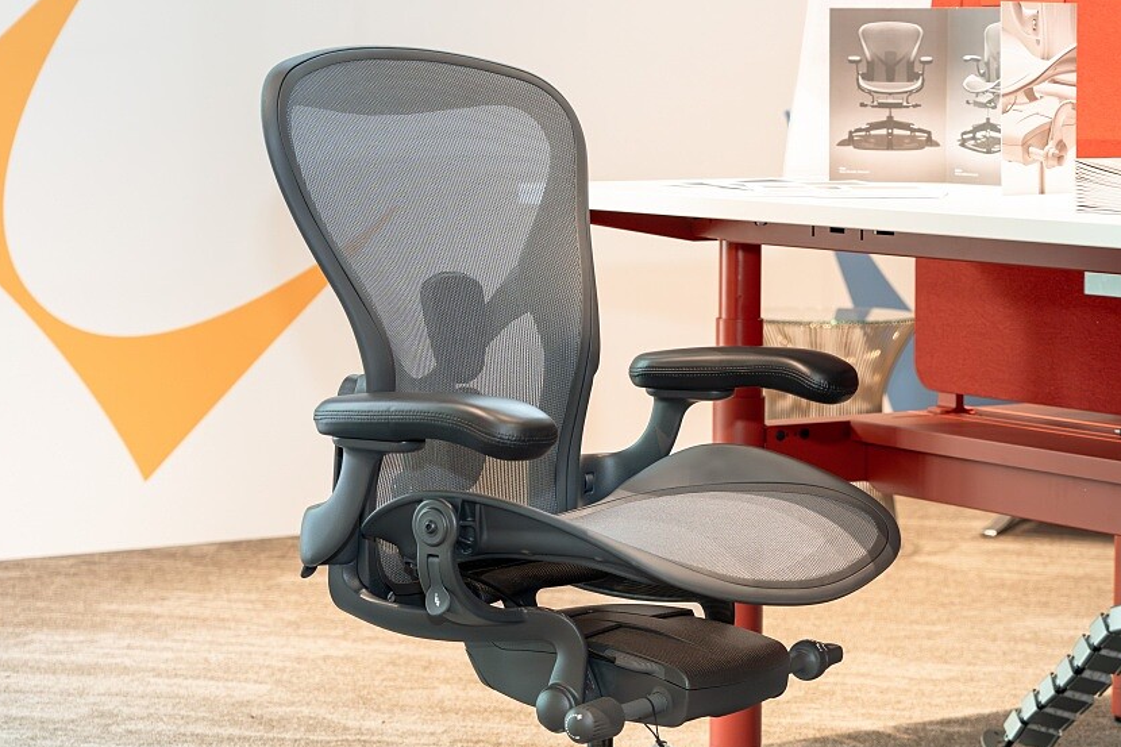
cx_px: 733
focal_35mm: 94
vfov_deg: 14.5
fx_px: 2926
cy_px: 519
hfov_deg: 21.6
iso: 1250
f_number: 5
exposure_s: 1/200
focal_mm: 65
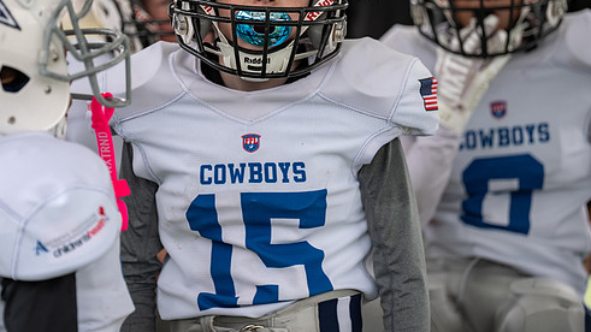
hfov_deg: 8.3
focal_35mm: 259
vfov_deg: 4.7
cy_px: 82
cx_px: 255
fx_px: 4058
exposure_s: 1/320
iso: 100
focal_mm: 180
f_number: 2.8
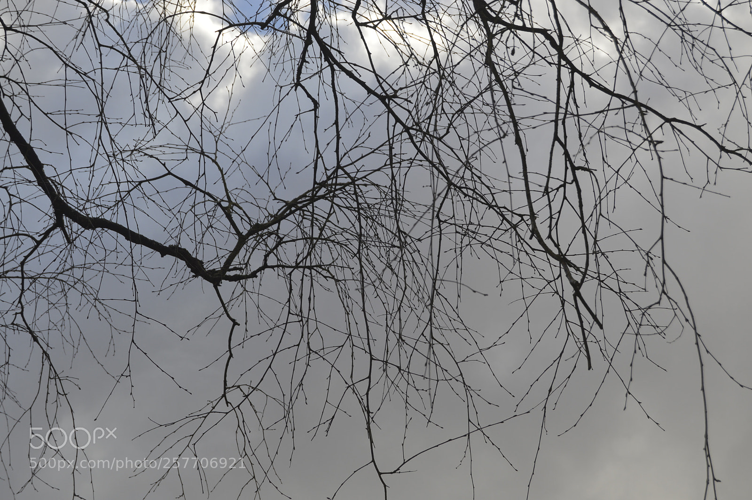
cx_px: 376
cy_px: 250
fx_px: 1722
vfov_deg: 16.5
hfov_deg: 24.6
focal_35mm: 82
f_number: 8
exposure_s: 1/250
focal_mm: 55
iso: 100
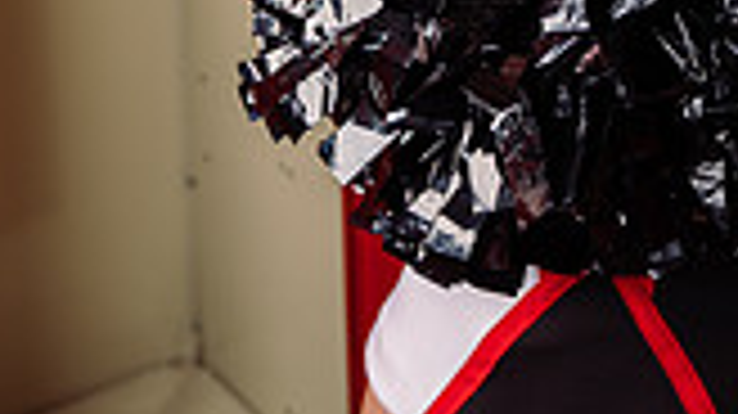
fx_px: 2190
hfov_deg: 19.0
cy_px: -590
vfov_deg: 9.6
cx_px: 518
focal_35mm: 112
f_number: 5
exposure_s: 1/250
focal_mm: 39
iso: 200
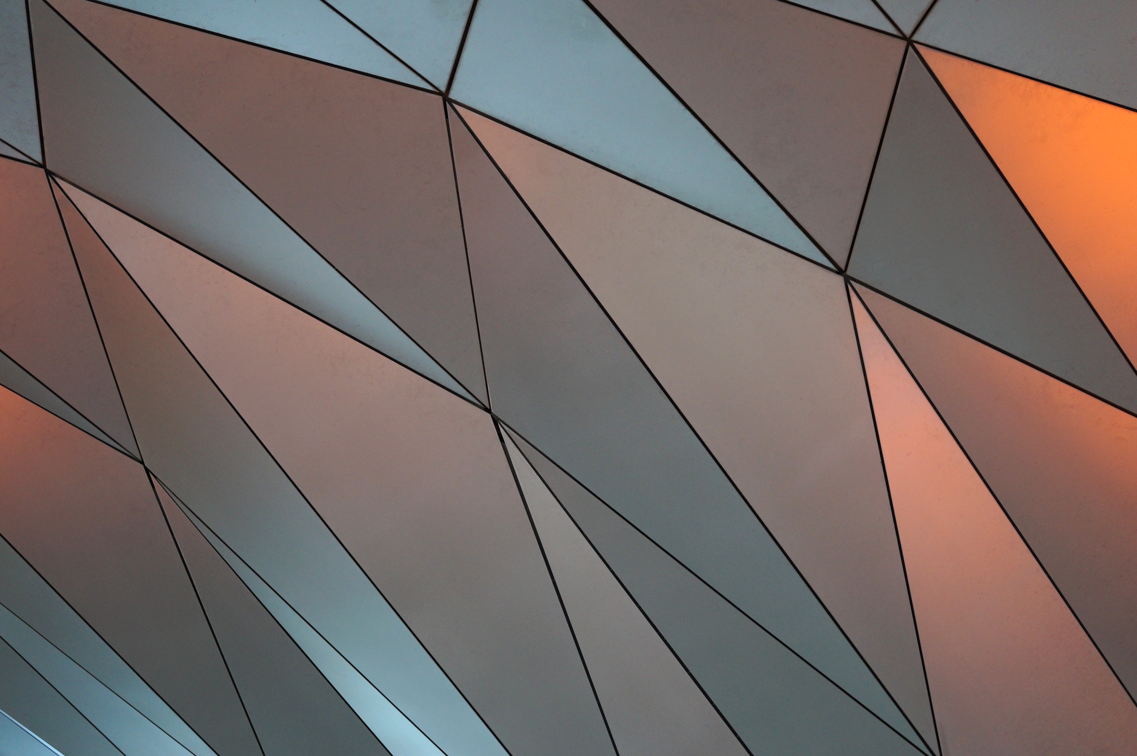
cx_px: 568
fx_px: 1420
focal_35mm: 45
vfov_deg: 29.8
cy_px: 378
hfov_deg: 43.6
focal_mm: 30
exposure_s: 1/60
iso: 800
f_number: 2.8
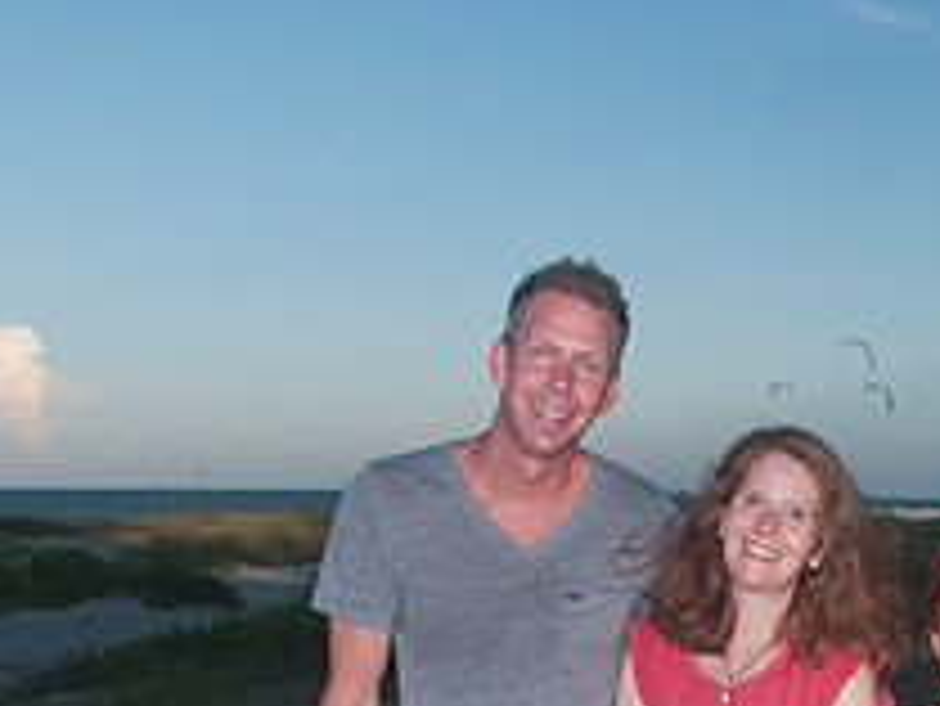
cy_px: 816
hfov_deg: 26.4
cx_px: 796
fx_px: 1956
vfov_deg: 19.4
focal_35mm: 72
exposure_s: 1/250
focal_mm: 18
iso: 100
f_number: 7.1
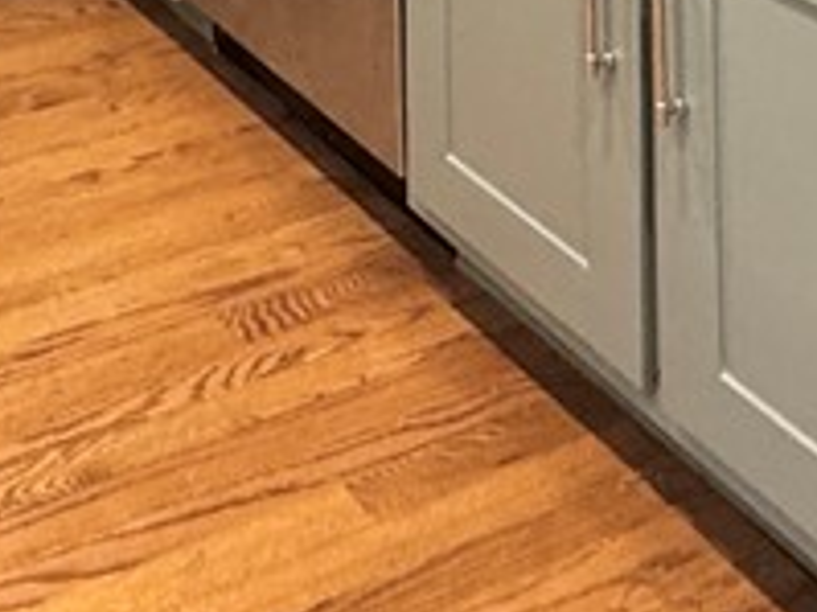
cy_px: -785
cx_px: 135
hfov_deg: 26.4
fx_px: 1698
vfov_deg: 14.6
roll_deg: +0.7
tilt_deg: +1.1
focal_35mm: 72
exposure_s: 1/60
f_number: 2.2
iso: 400
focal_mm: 2.22
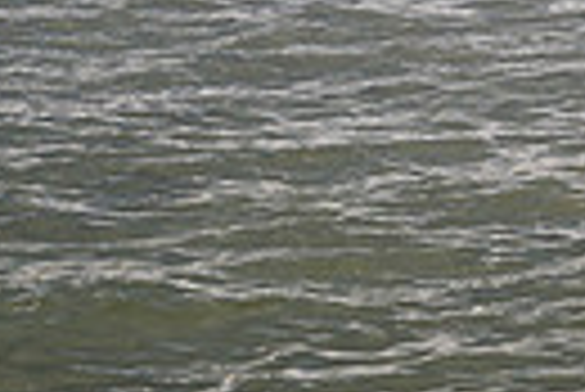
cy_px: -340
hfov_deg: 9.3
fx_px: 3514
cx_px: 774
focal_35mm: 216
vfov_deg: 6.2
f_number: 11
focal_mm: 48
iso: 100
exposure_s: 1/160
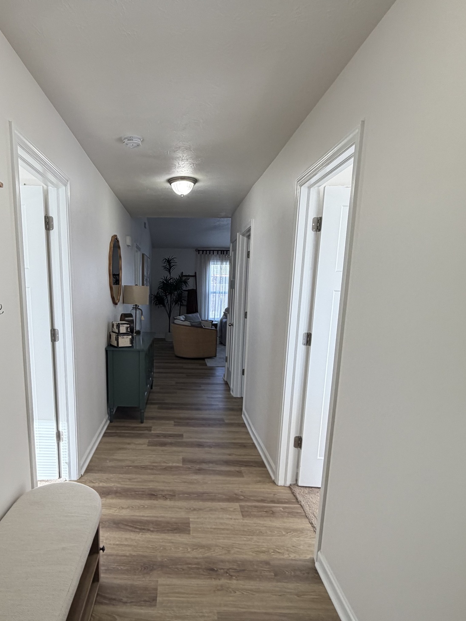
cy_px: 365
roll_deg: -1.0
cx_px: 164
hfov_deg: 60.0
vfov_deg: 75.7
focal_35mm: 22
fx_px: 395
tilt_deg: -10.1
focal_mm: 2.22
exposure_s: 1/120
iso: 125
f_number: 2.2
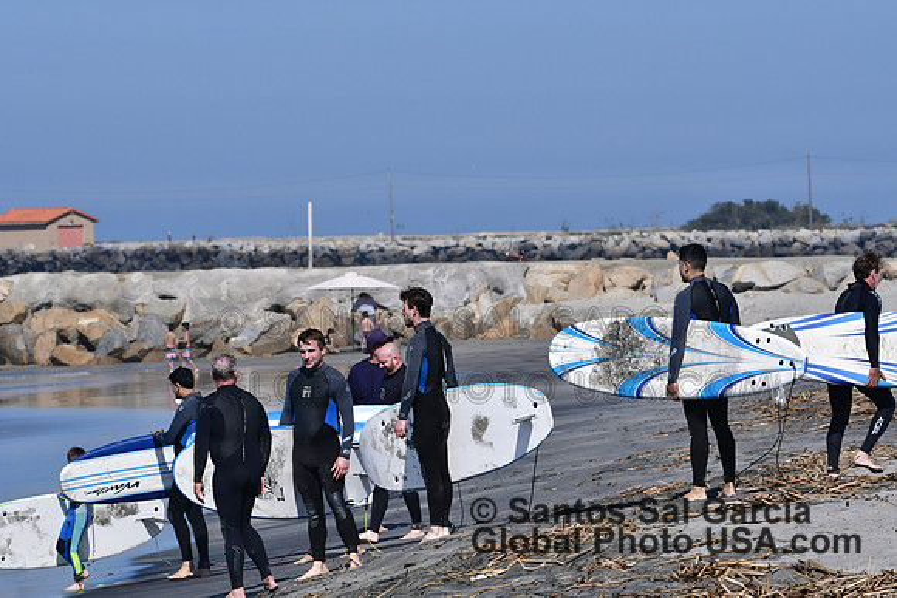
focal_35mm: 300
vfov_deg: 4.6
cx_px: 448
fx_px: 7476
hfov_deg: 6.9
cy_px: 299
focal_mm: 200
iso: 200
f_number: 9
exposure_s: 1/800
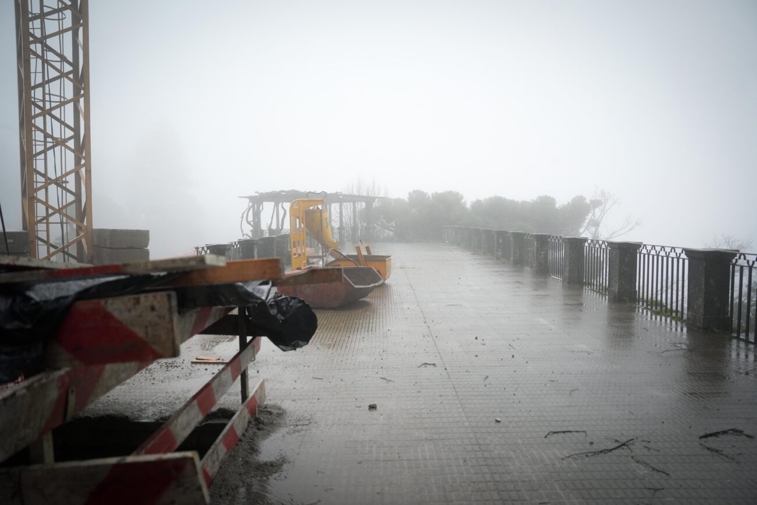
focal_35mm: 24
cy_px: 252
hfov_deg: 73.7
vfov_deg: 53.1
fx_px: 505
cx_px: 378
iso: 4000
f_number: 2.8
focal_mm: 24
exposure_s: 1/3200
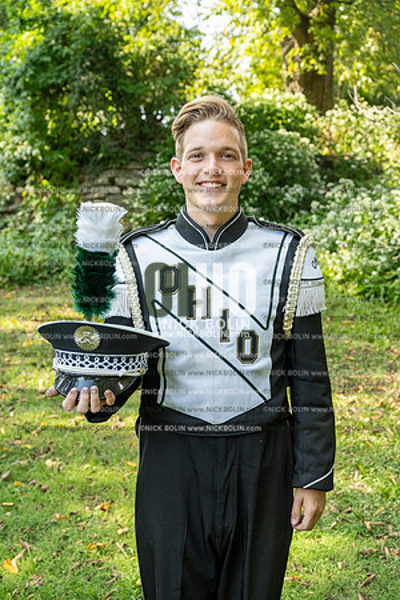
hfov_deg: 27.5
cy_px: 300
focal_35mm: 49
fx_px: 817
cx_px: 200
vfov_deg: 40.3
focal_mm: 49
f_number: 5.6
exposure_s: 1/800
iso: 1250
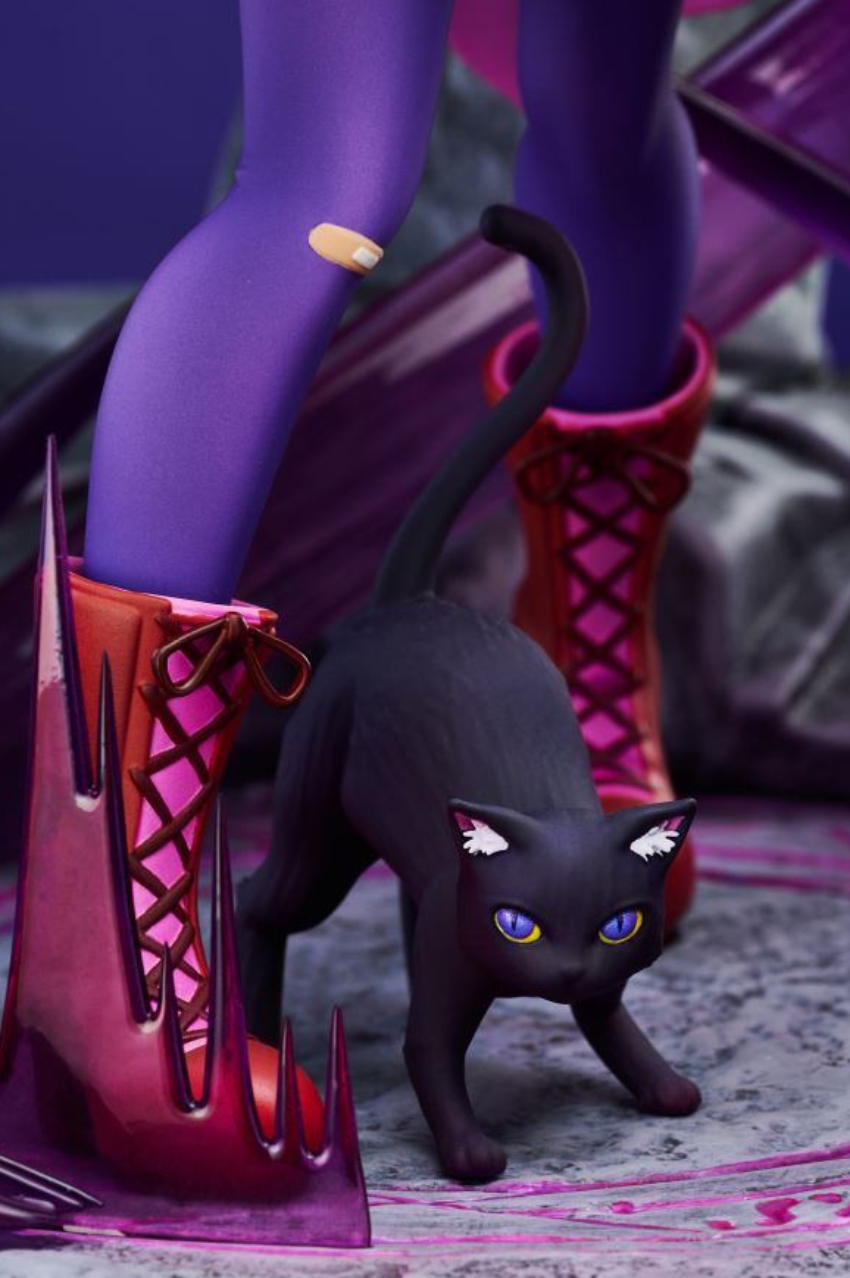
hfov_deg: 3.3
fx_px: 14720
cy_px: 519
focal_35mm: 415
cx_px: 359
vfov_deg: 5.0
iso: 160
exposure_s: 1/100
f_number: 13
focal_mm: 200
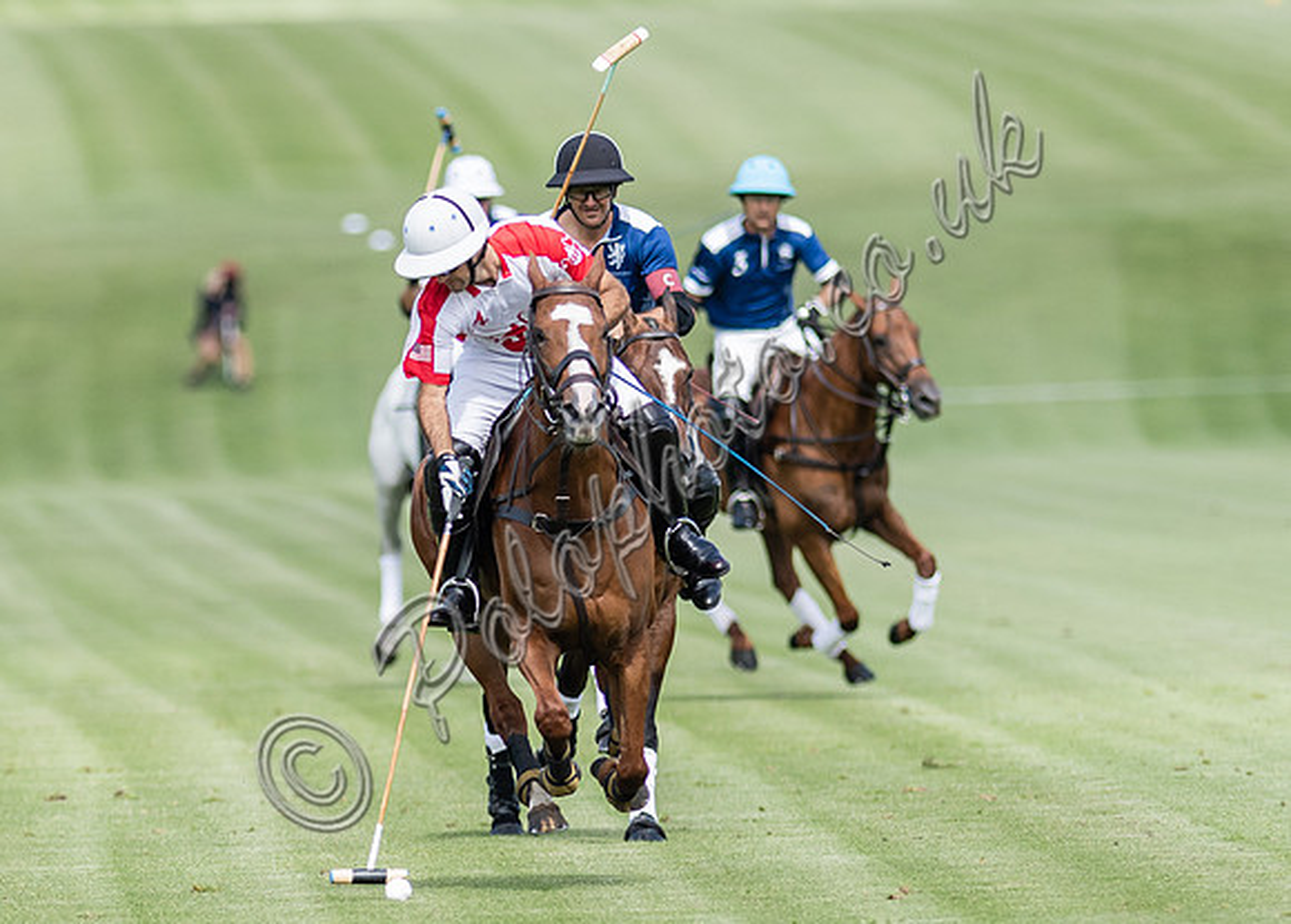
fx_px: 33151
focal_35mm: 904
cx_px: 445
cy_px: 550
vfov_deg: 1.6
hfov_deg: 2.2
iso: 250
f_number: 2.8
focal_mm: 300
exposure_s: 1/2500
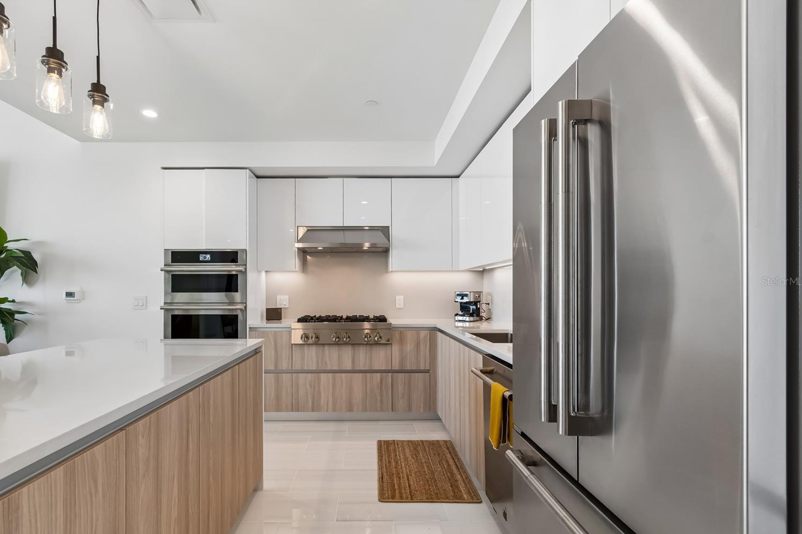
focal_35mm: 16
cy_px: 281
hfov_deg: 96.7
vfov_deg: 73.7
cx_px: 382
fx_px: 356
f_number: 7.1
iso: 100
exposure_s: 1/60
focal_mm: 10
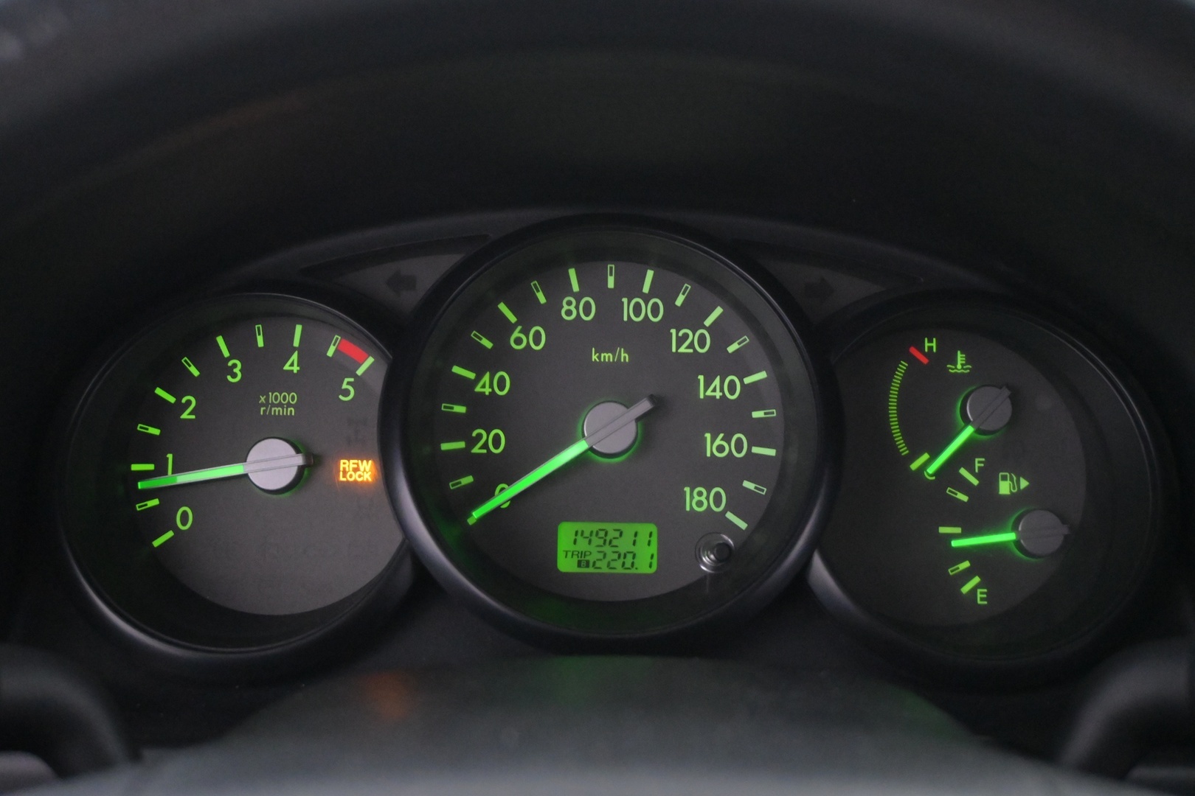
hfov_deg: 41.7
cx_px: 598
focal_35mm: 47
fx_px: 1568
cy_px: 398
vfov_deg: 28.5
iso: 6400
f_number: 5
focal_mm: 31.5
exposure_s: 1/50
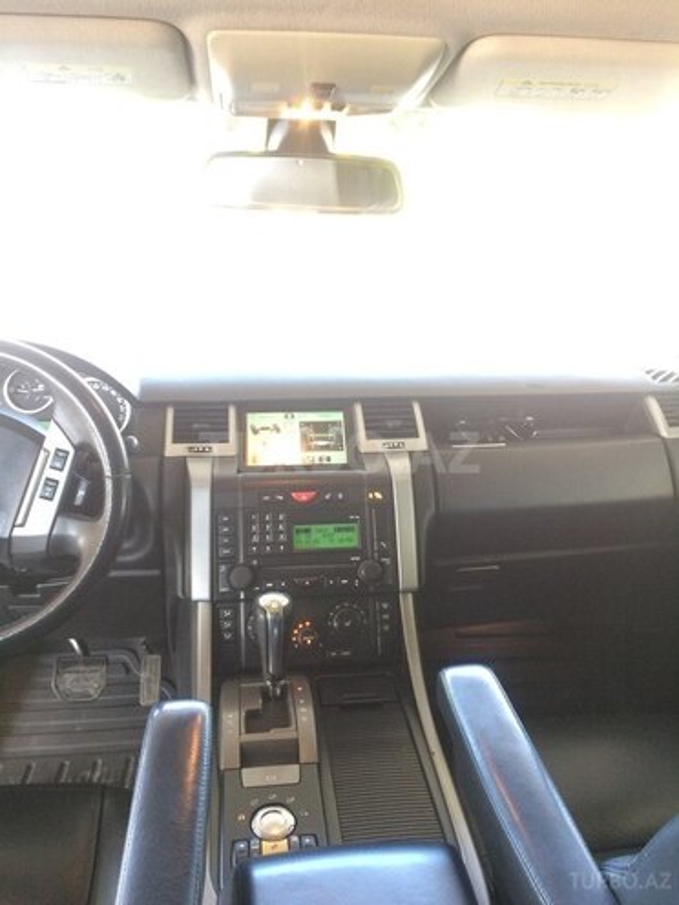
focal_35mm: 29
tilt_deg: -15.1
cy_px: 452
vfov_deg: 61.7
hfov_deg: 48.2
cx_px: 340
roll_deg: -2.1
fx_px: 758
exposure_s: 1/33
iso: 160
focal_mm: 4.15
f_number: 2.2
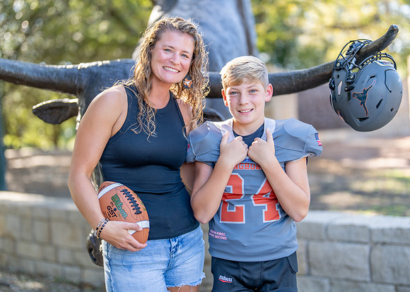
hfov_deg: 33.9
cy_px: 135
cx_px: 207
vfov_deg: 24.6
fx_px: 672
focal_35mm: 58
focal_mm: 50
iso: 100
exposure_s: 1/1000
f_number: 1.2
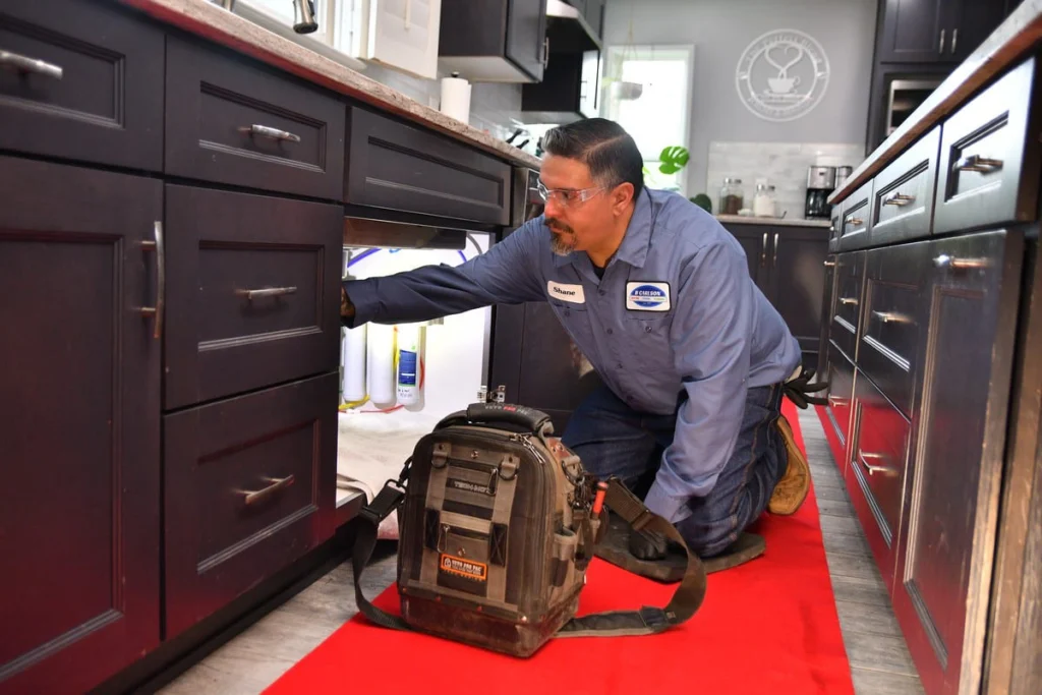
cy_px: 348
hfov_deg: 57.2
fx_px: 955
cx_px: 521
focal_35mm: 33
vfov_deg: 40.0
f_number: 2.8
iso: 500
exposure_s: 1/250
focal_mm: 22
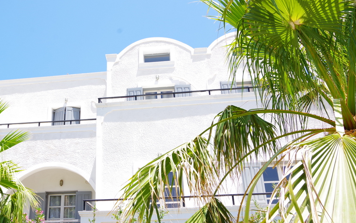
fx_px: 349
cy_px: 109
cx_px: 129
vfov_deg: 35.3
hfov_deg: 53.3
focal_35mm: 36
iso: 100
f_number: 9
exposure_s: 1/60
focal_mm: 18
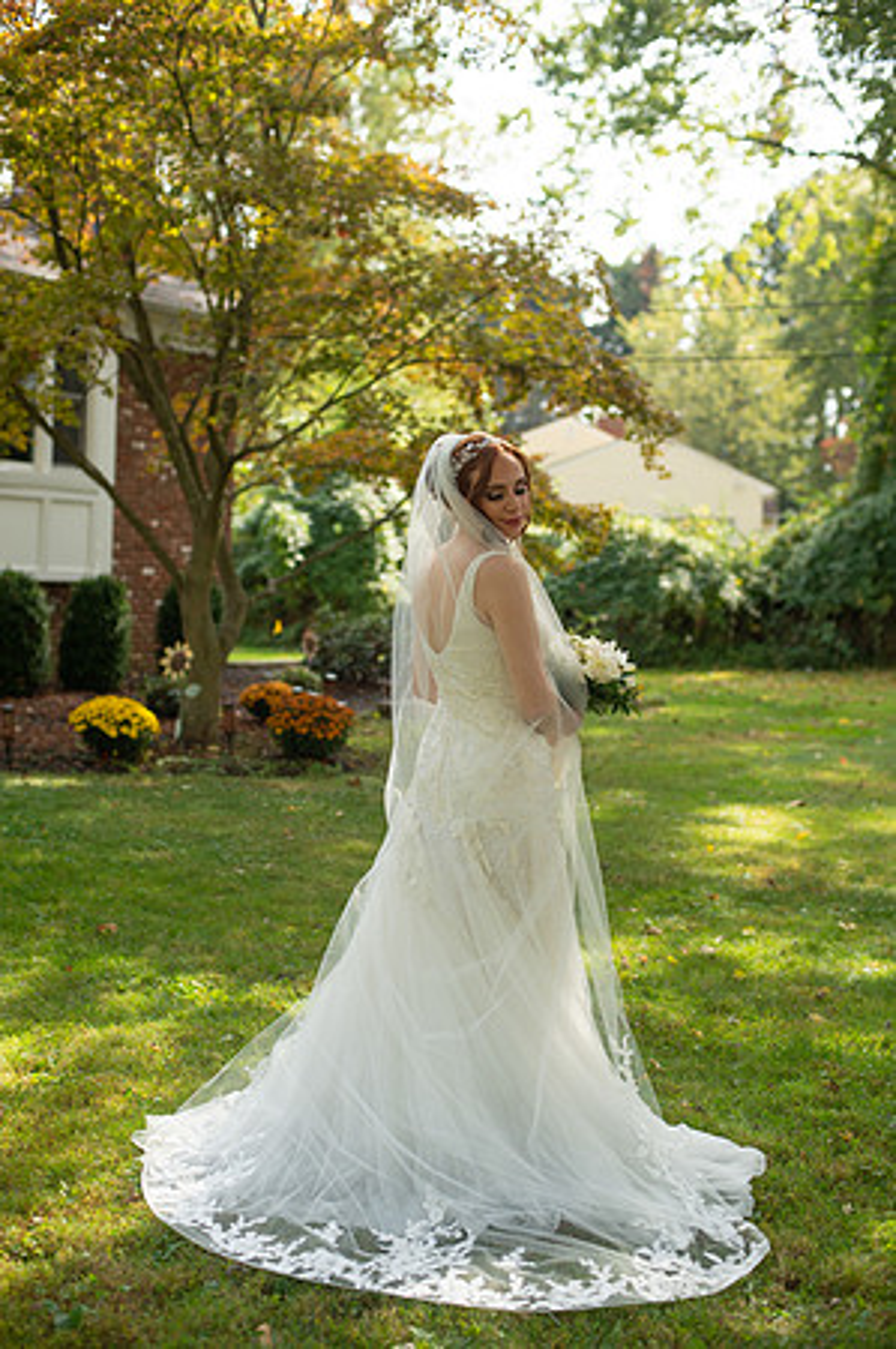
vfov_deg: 39.6
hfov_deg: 26.9
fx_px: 1871
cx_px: 448
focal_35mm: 50
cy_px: 674
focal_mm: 50
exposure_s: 1/1600
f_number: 3.2
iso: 320
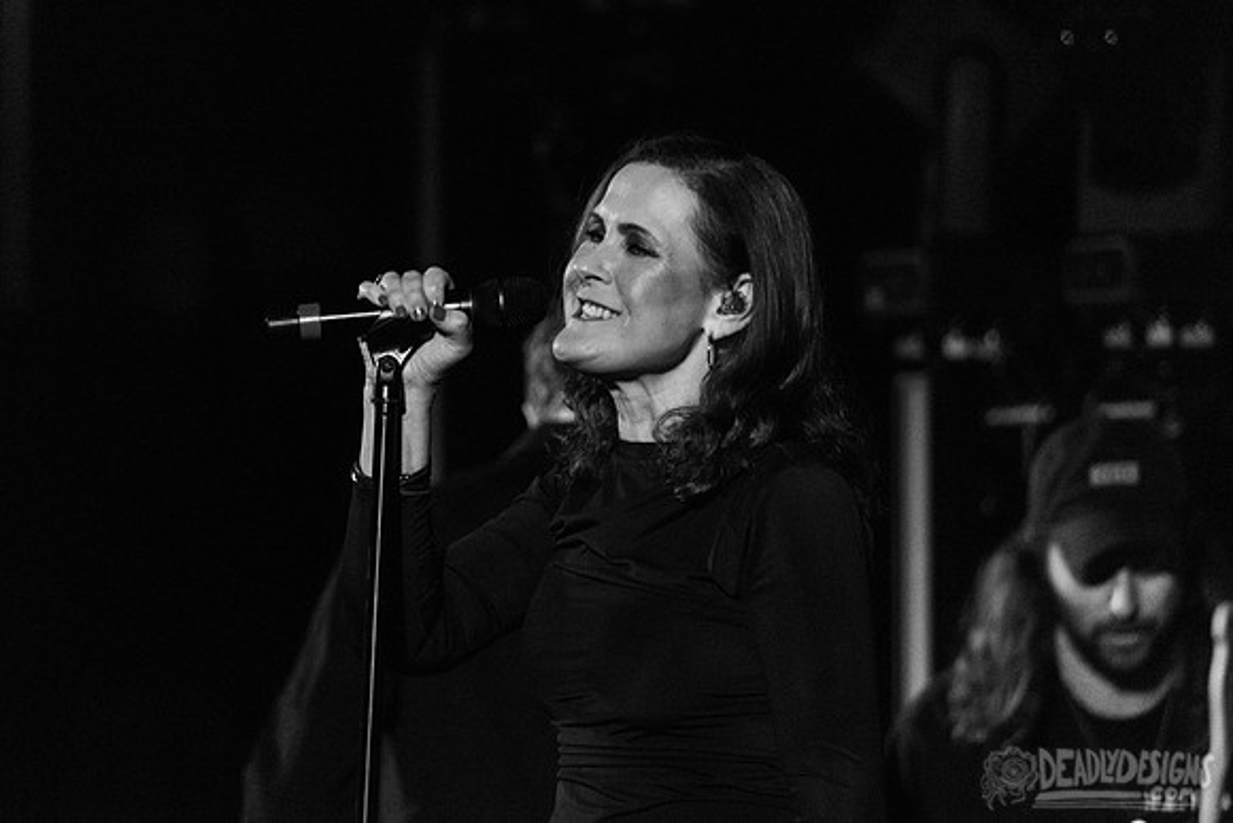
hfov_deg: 3.5
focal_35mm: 586
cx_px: 577
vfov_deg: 2.3
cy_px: 385
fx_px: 20063
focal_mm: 550
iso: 4000
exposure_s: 1/160
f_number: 6.3
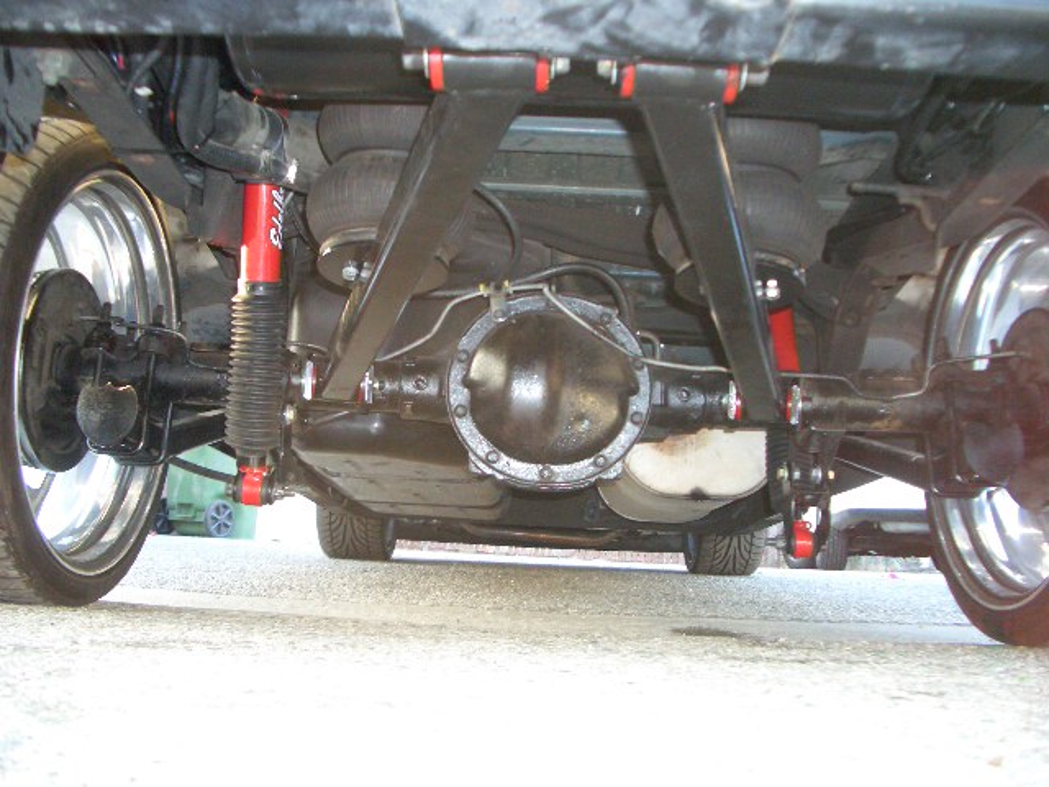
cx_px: 524
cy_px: 394
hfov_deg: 52.6
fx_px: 1061
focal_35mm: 35
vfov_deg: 40.7
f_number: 2.6
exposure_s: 1/60
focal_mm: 5.8
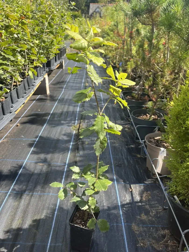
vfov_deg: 67.3
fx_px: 189
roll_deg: -1.3
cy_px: 126
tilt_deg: -25.0
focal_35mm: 26
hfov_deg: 53.1
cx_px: 94
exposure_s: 1/858
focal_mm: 5.1
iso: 50
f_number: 1.6
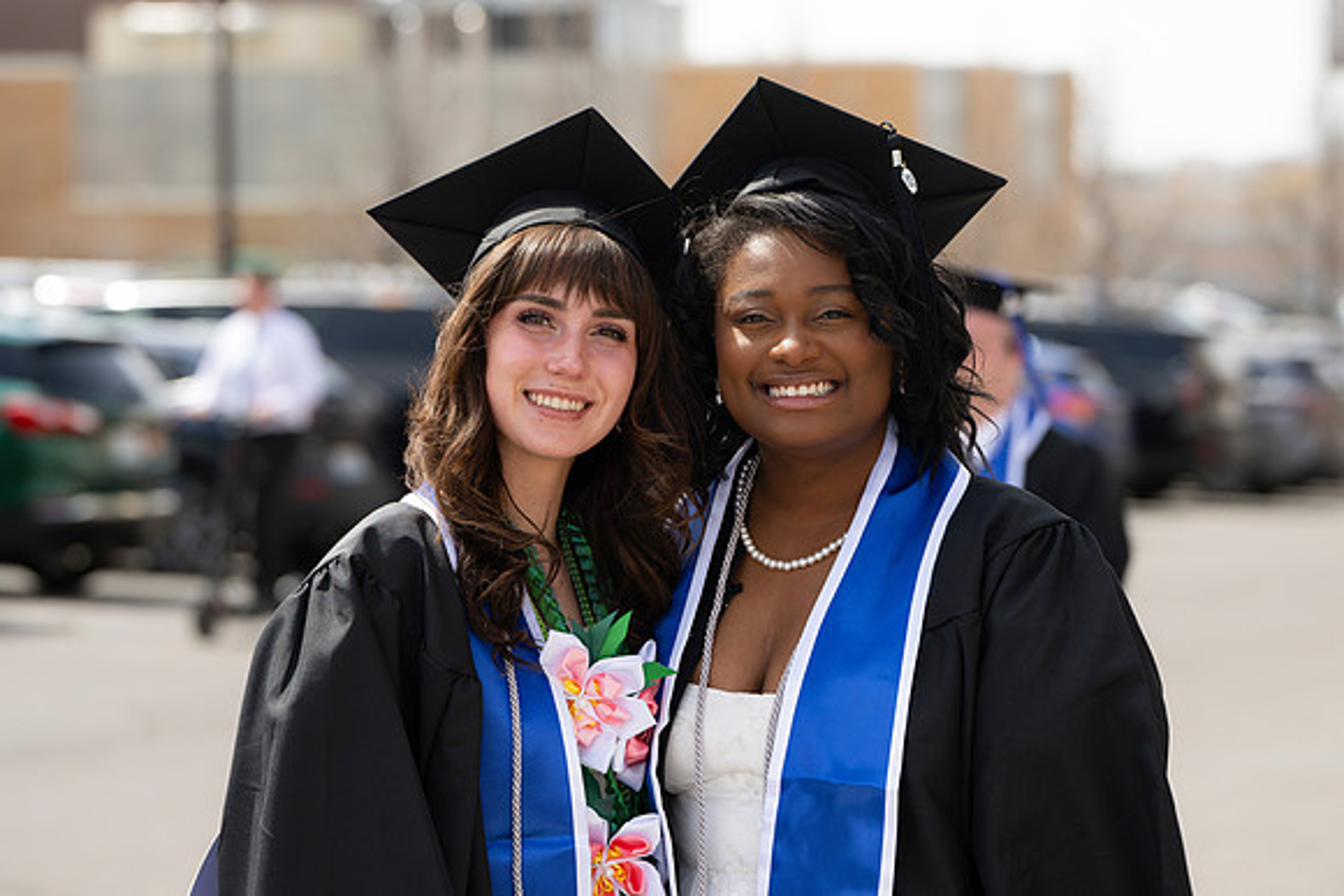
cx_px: 720
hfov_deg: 16.8
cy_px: 459
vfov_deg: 11.2
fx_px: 4561
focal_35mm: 122
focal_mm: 102
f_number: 4
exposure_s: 1/400
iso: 100
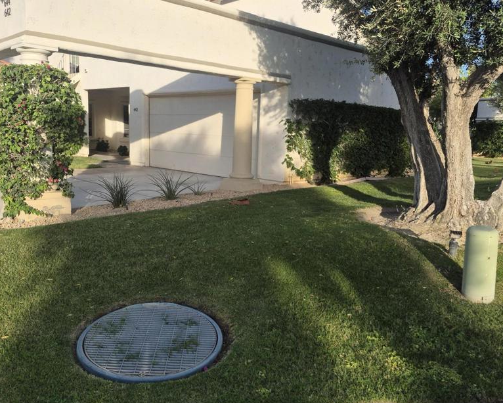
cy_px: 199
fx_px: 447
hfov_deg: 58.8
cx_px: 250
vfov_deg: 48.5
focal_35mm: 30
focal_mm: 5.4
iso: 25
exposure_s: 1/1132
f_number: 1.8
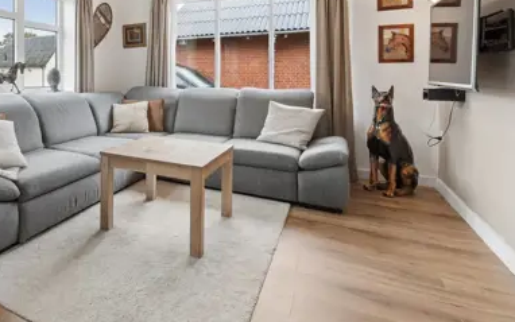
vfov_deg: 48.9
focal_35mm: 24
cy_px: 77
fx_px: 337
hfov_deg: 70.1
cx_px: 132
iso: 200
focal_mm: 10
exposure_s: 1/5
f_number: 8
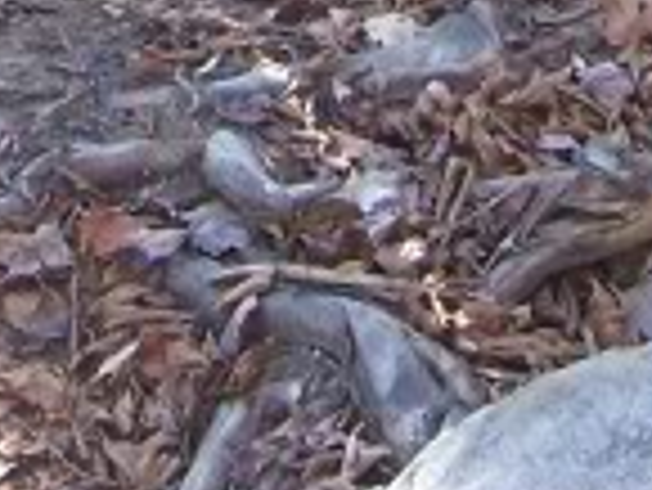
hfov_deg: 9.3
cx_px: -144
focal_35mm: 210
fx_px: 3959
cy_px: -832
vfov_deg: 6.6
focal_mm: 6.3
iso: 140
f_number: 2.8
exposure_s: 1/90
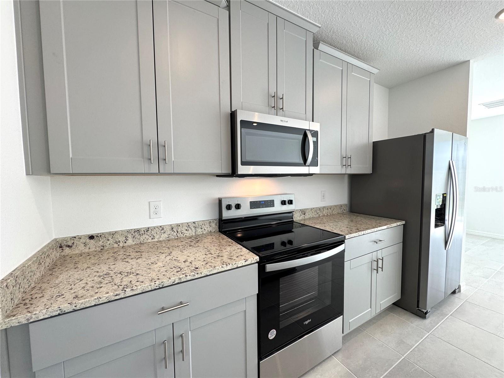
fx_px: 204
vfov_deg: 85.7
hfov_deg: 102.1
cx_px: 252
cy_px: 189
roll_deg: +0.6
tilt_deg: -3.5
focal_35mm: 14
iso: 125
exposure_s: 1/120
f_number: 2.2
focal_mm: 2.22
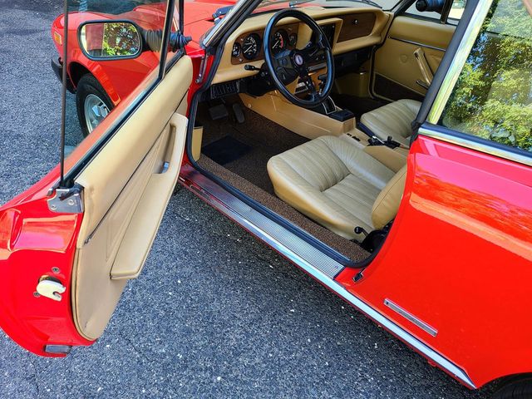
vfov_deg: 53.1
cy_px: 200
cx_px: 266
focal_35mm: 26
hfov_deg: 67.3
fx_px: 400
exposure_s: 1/119
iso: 80
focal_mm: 5.4
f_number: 1.8
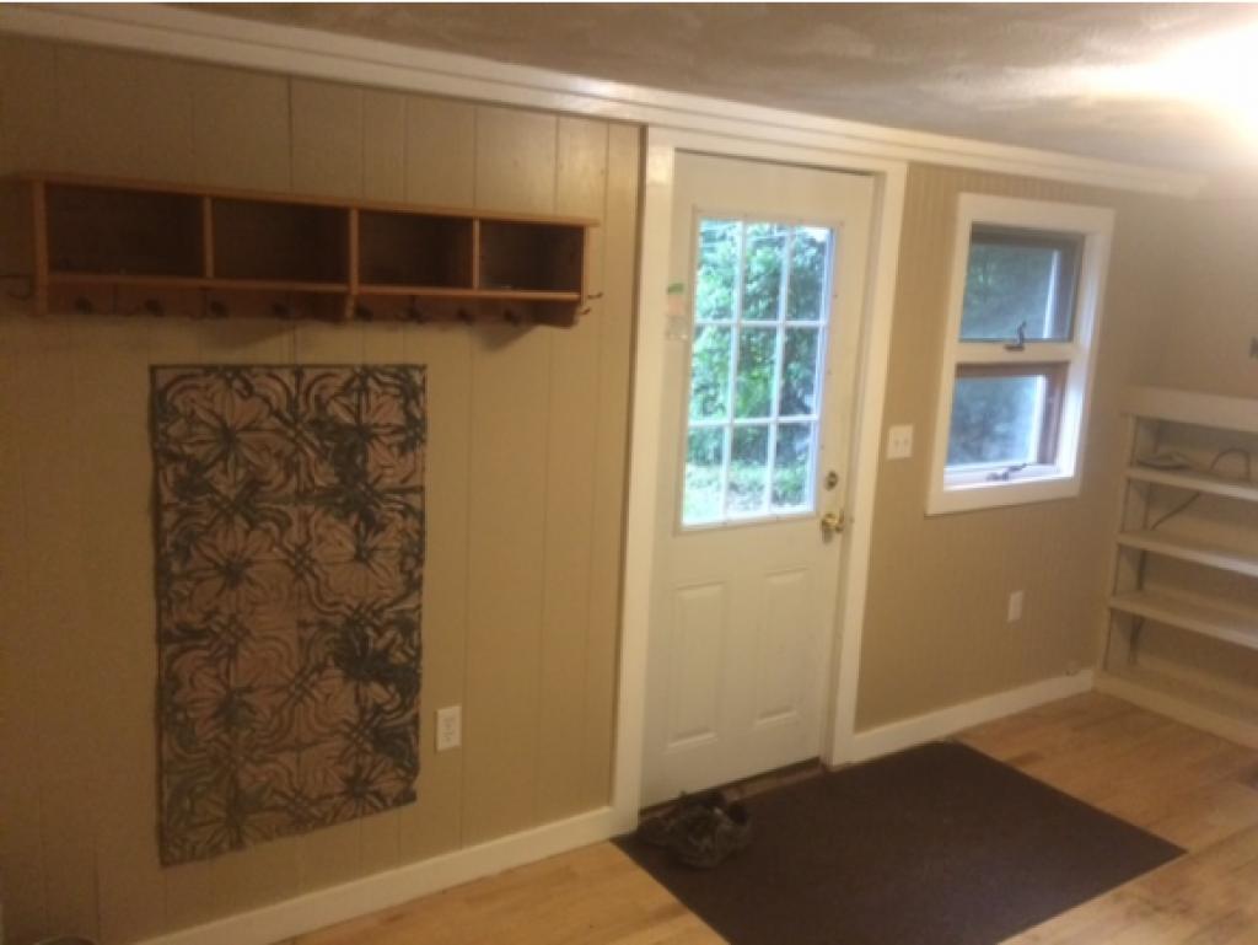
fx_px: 1054
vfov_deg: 48.3
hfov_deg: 61.6
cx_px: 629
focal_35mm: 29
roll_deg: -2.5
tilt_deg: -10.5
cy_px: 472
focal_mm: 4.15
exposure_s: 1/24
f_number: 2.2
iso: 250
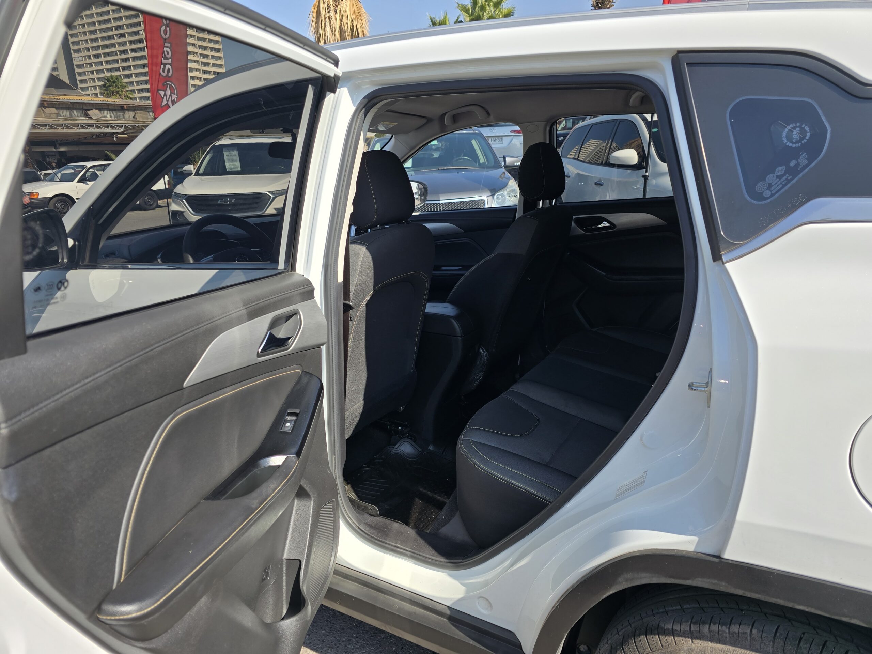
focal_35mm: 23
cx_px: 436
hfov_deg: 73.9
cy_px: 327
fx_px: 579
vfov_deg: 58.9
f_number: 1.7
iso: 12
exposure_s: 1/569
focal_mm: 6.3
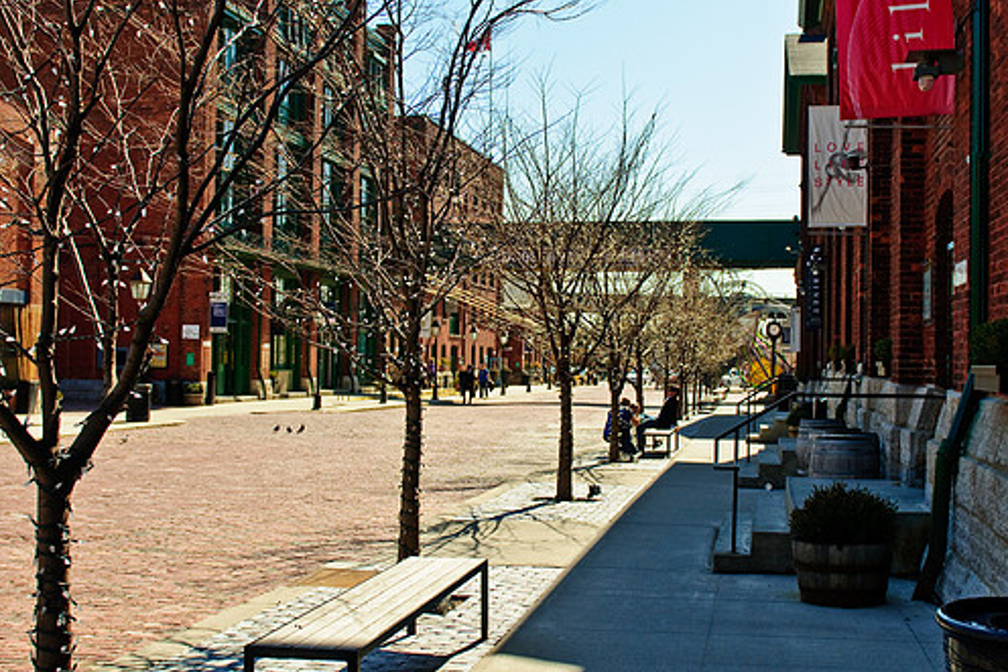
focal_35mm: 42
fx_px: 1176
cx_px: 528
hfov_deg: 46.4
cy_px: 326
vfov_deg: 31.9
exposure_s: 1/1250
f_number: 4
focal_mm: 24
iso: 200
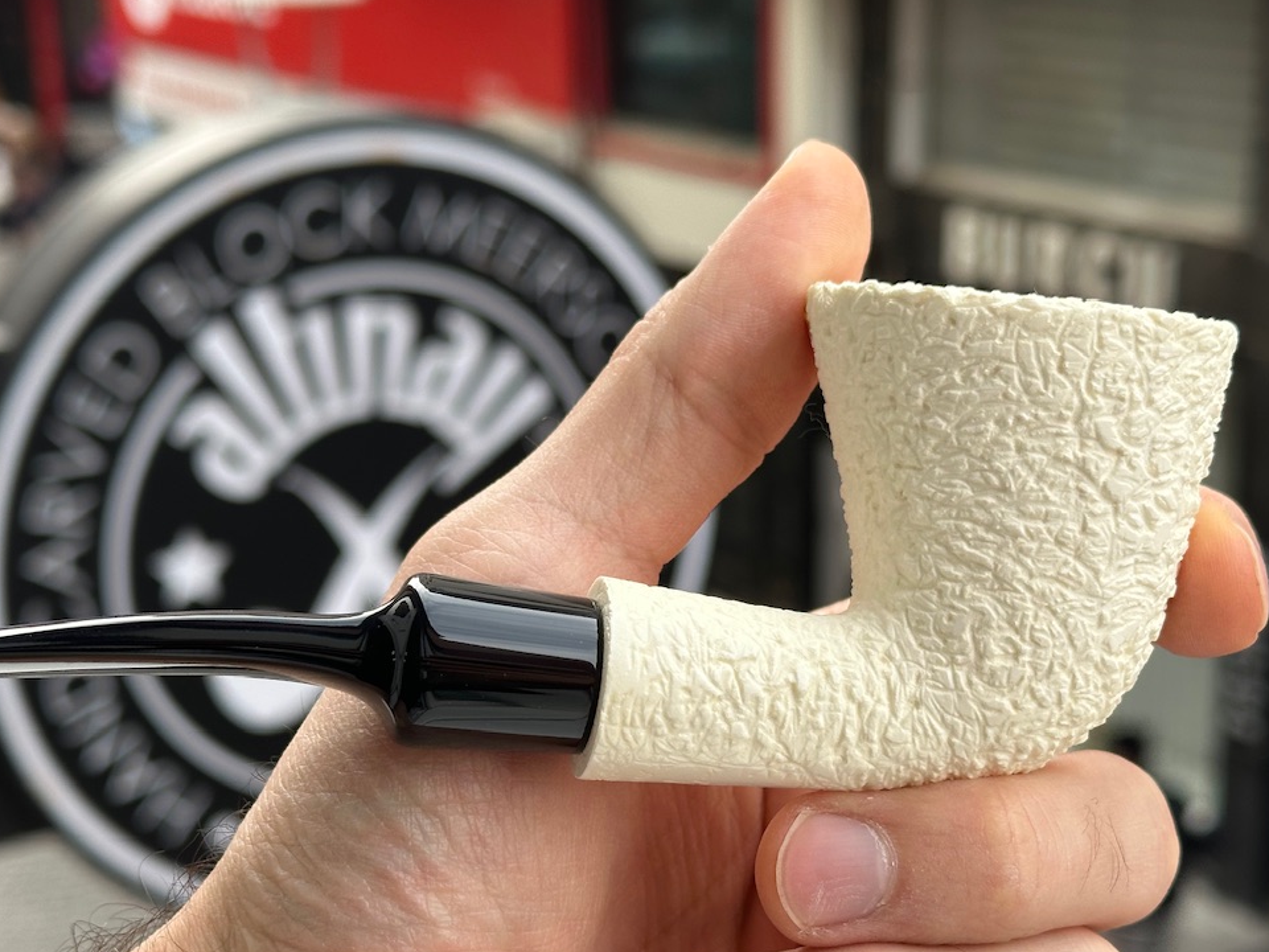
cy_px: 565
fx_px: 2346
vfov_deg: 22.9
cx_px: 607
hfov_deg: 30.3
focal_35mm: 64
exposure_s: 1/574
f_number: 1.78
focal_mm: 6.86
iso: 64
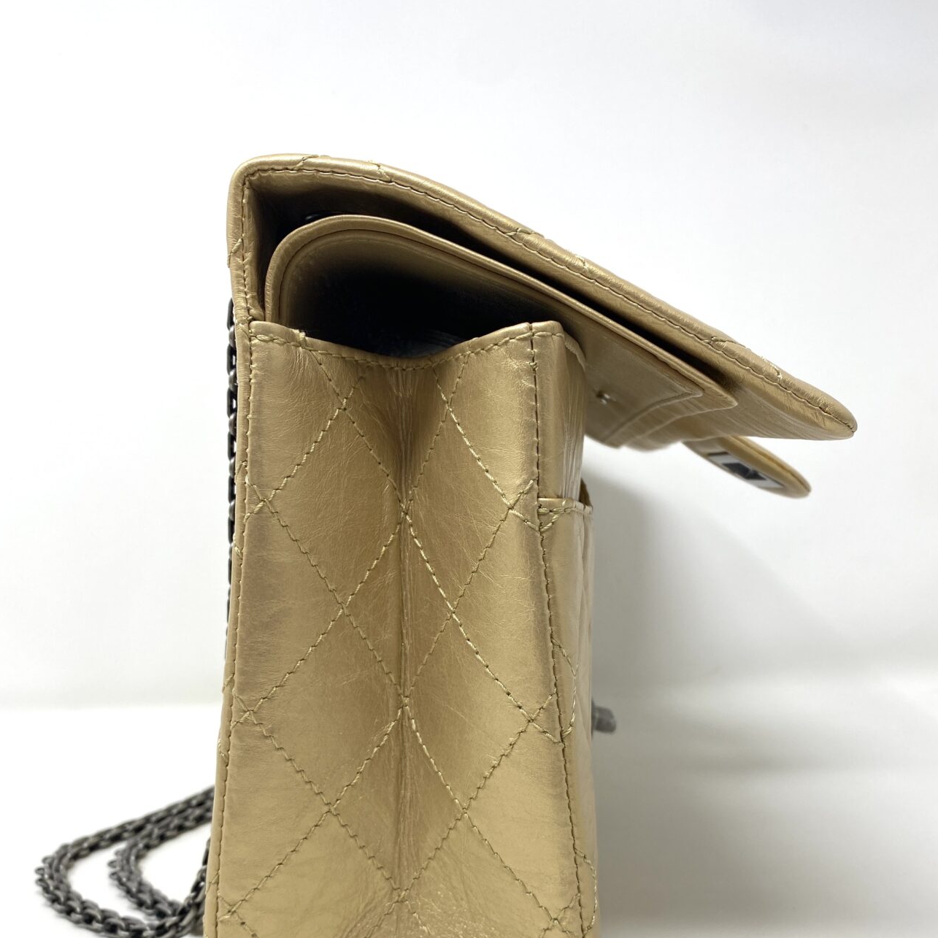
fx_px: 950
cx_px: 466
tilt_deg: -7.4
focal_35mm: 31
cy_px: 608
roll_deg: +1.6
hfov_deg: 52.5
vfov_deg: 51.8
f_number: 1.8
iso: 32
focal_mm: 4.25
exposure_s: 1/246
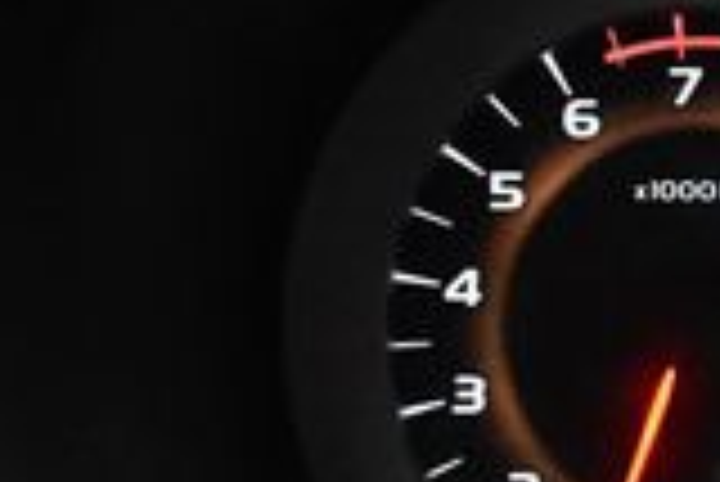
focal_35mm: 136
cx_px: 1323
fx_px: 2722
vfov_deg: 10.1
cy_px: 266
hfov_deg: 13.4
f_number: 3.8
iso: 3200
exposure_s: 1/60
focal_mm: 23
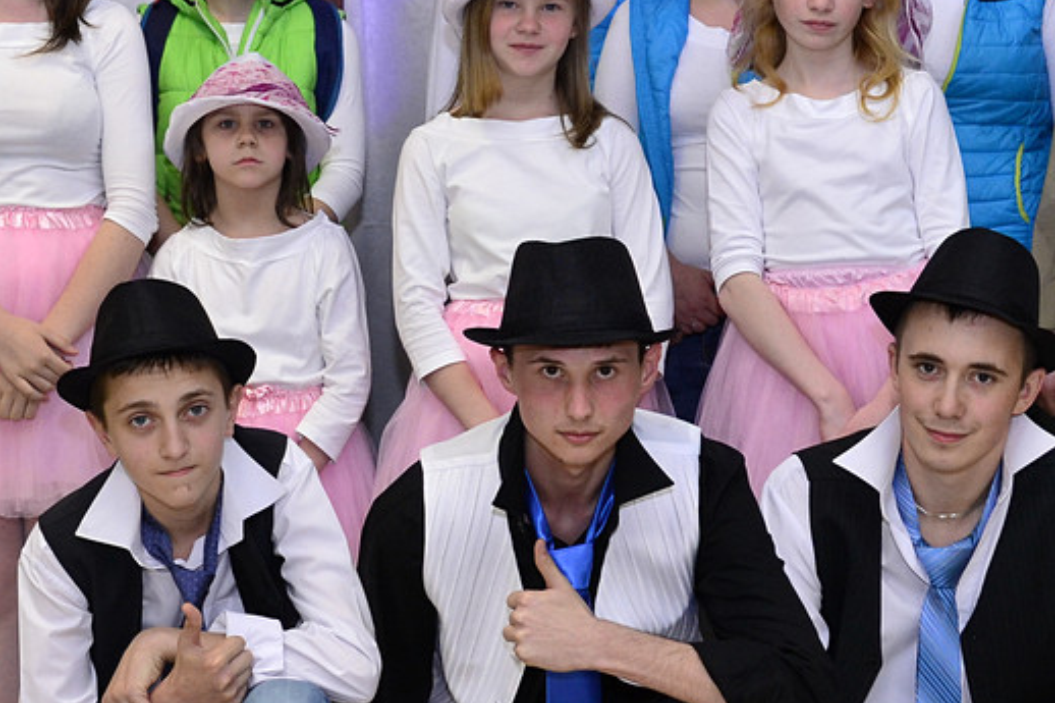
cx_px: 503
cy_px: 339
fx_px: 2607
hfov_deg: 22.9
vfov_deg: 15.3
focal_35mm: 89
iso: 800
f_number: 4
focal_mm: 24
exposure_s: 1/100
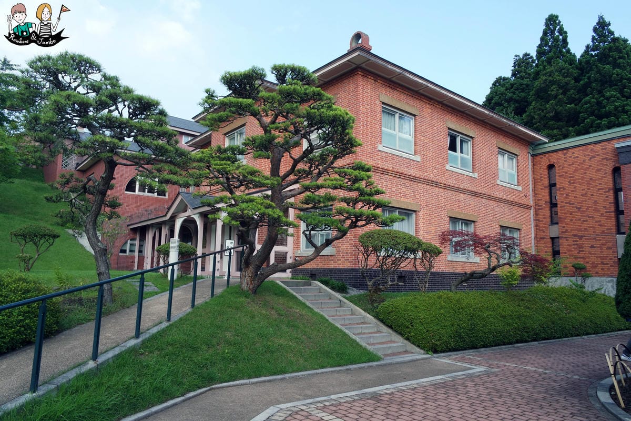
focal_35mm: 24
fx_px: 421
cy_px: 210
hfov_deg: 73.7
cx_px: 316
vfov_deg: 53.1
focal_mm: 9
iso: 160
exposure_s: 1/125
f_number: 6.3
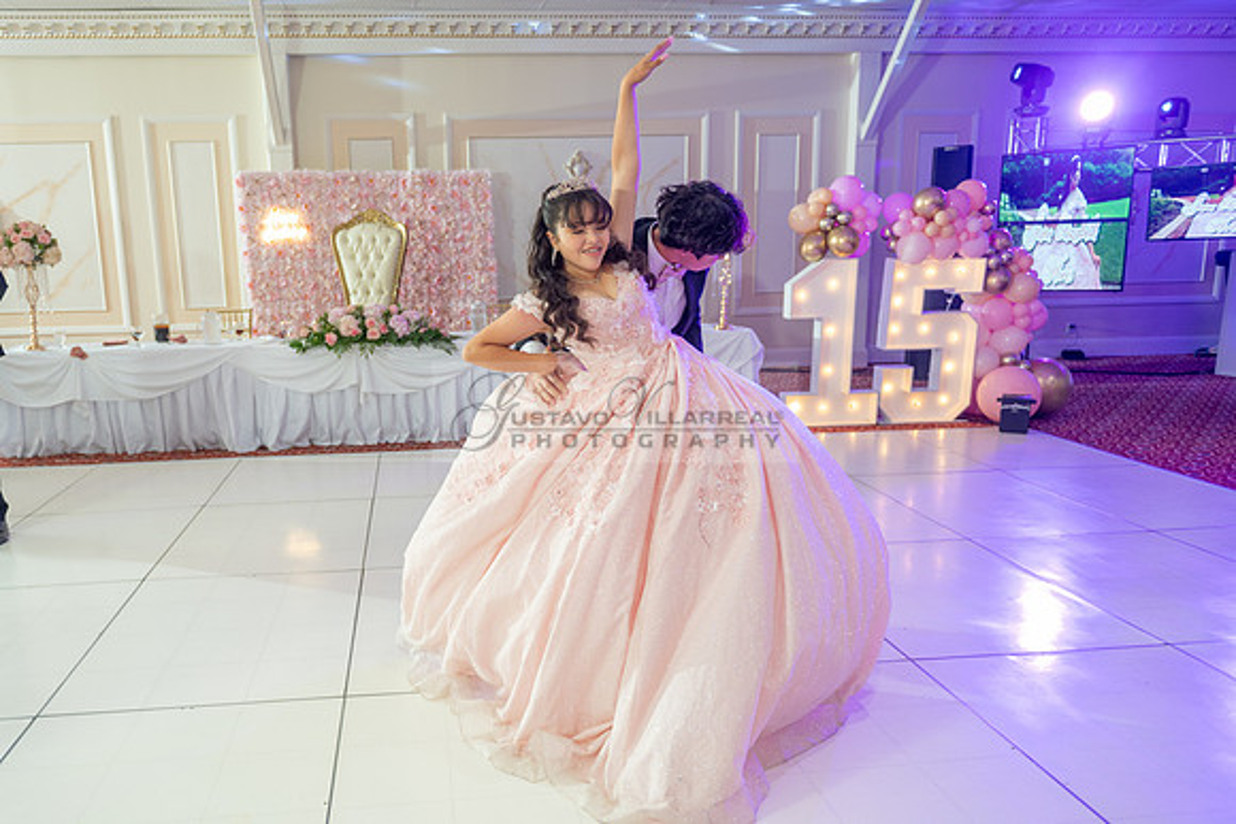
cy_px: 465
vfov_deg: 46.3
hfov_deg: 65.0
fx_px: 963
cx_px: 514
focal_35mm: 28
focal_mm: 24
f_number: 2.8
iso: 400
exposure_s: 1/100
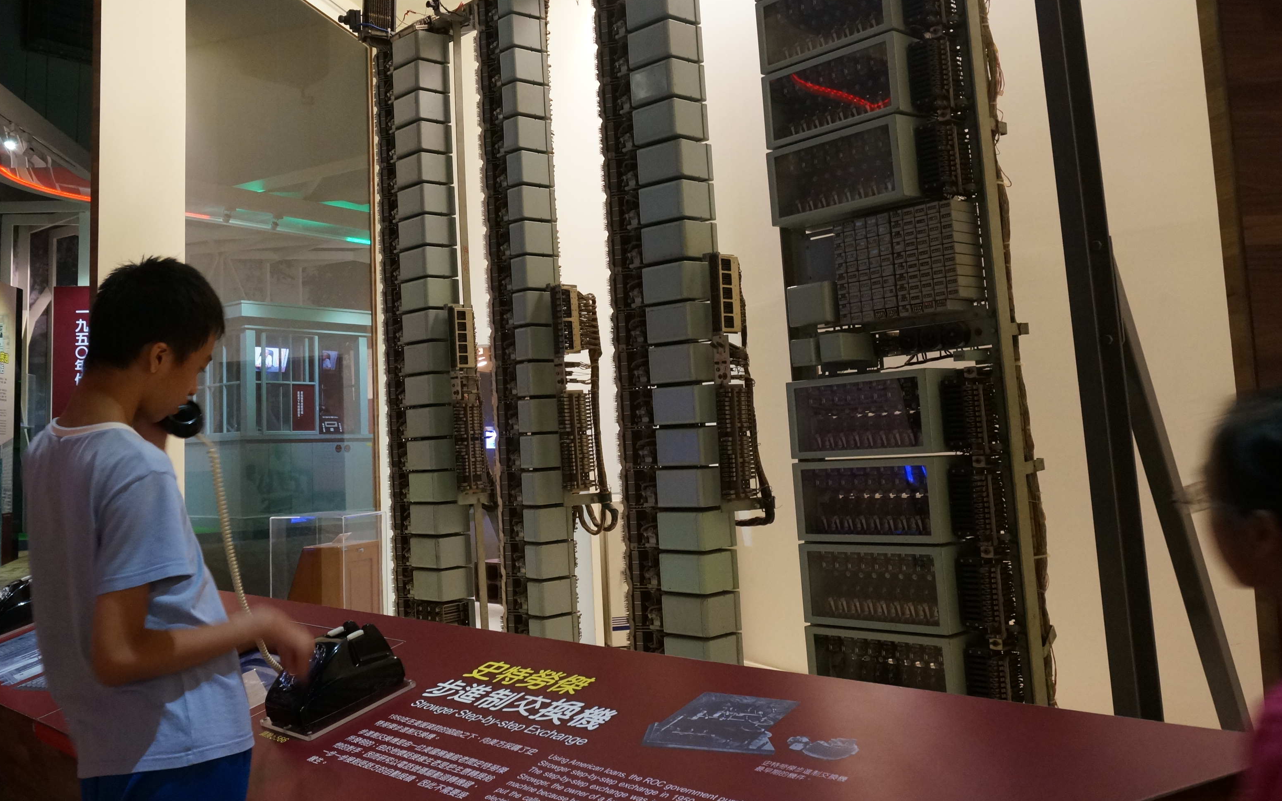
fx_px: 1223
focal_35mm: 35
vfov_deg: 36.2
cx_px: 558
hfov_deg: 55.2
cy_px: 324
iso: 1600
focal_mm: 20
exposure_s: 1/13
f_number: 5.6
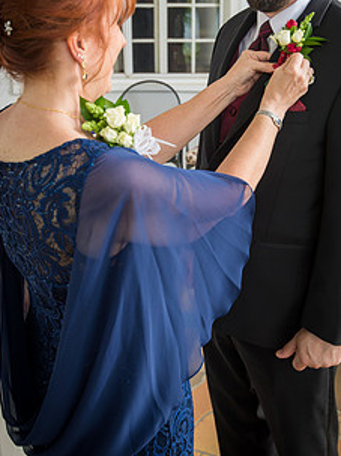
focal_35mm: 50
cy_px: 146
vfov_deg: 37.7
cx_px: 198
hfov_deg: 29.0
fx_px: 657
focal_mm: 35
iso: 400
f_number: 4.8
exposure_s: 1/180
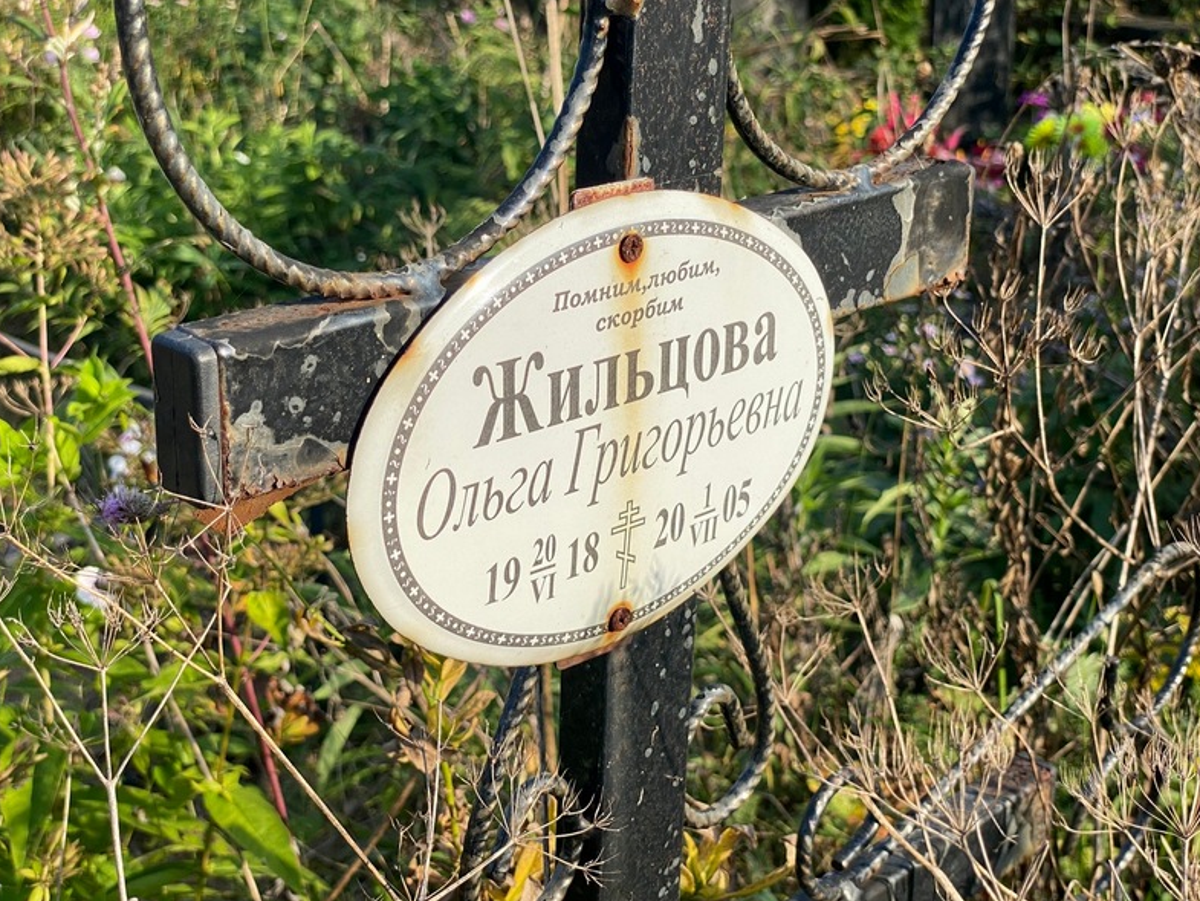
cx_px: 598
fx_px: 1838
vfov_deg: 27.5
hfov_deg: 36.2
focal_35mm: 53
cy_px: 457
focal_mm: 6
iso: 20
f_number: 2
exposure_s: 1/648
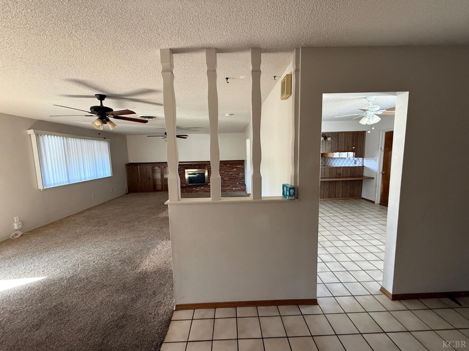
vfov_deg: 85.7
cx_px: 234
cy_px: 176
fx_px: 190
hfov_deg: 102.1
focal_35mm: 14
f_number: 2.2
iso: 640
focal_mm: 2.22
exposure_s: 1/60
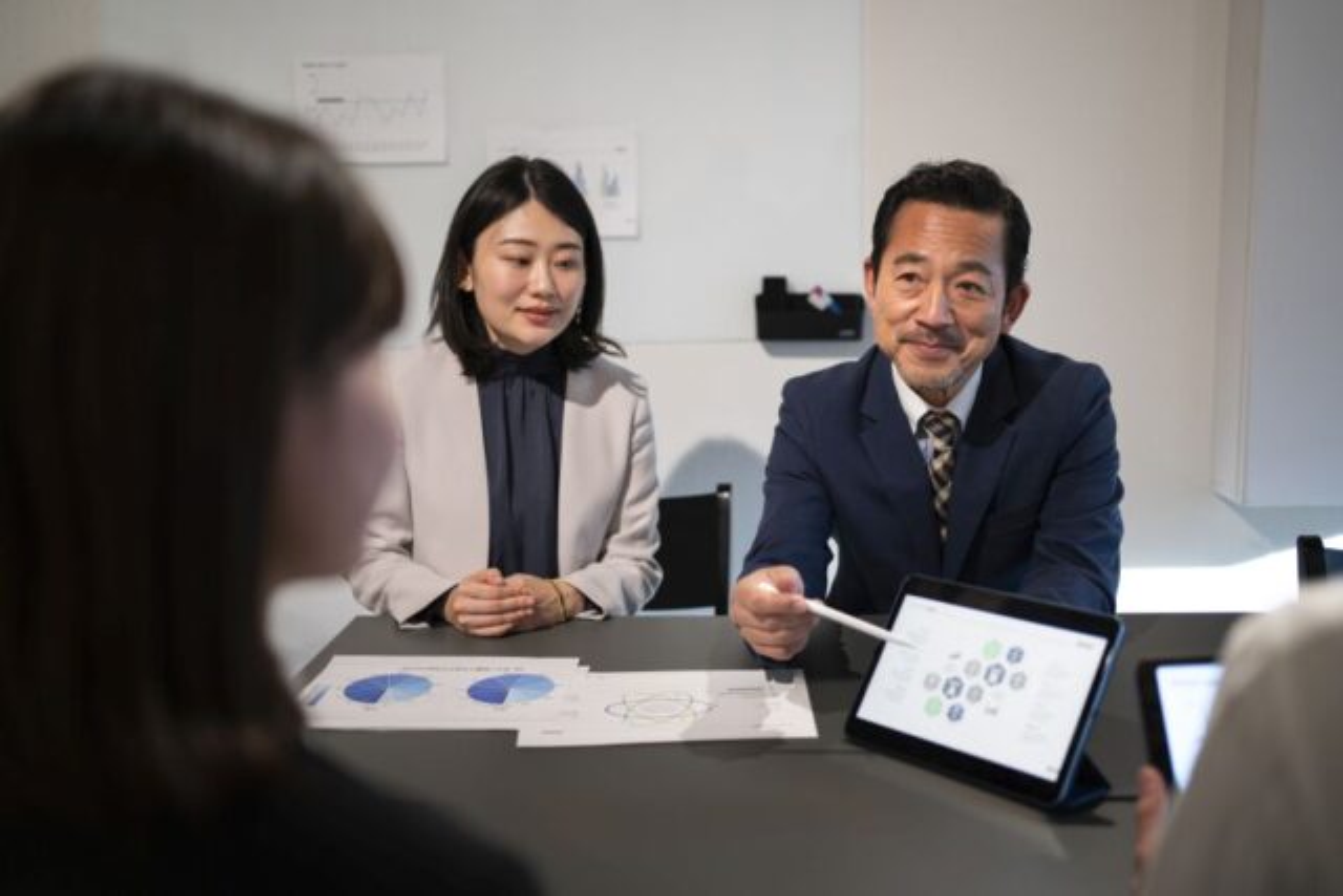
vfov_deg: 37.9
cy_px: 448
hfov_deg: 54.4
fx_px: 1306
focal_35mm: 35
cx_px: 672
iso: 500
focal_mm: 35
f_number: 2
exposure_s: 1/200
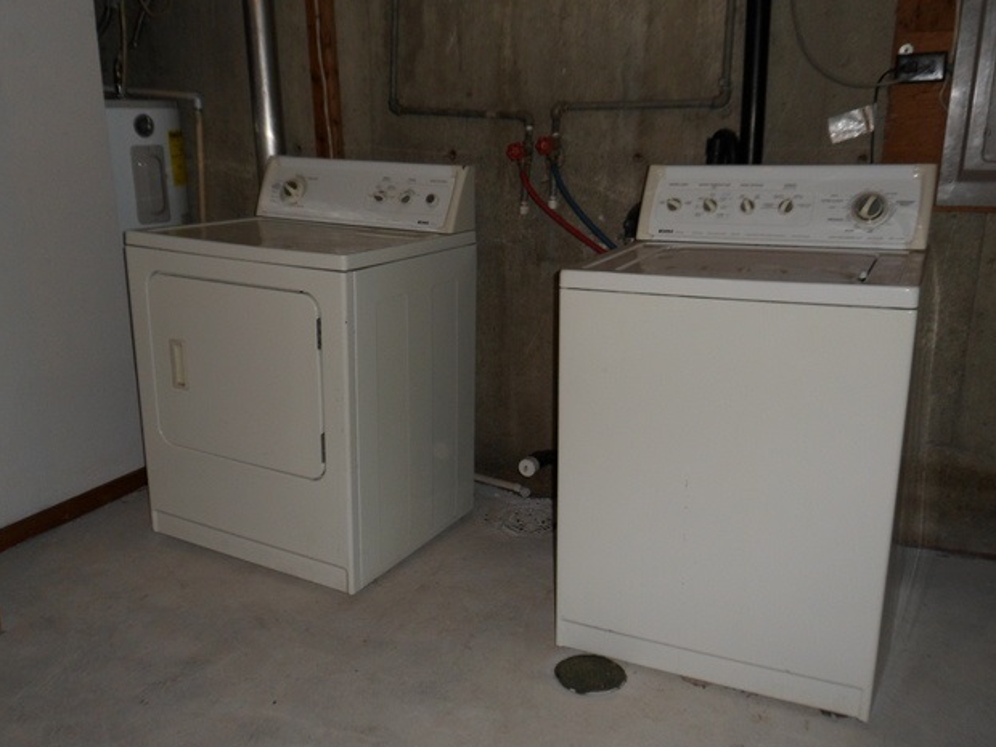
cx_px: 487
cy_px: 373
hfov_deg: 56.8
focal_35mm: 32
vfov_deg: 44.2
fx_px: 921
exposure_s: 1/30
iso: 100
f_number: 3.5
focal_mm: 5.3
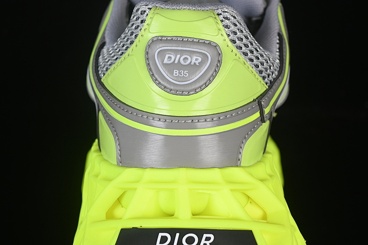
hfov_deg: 27.0
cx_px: 184
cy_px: 122
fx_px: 767
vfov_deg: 18.2
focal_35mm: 75
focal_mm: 50
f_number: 7.1
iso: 160
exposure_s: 1/80
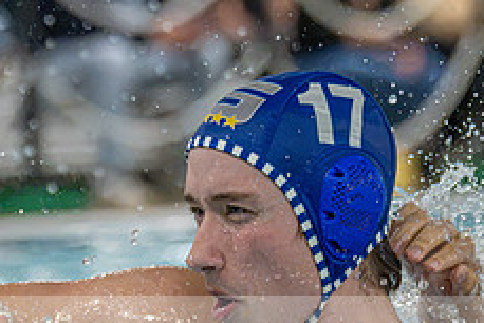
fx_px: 7870
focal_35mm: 585
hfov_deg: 3.5
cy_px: 7
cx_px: 181
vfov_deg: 2.4
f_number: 4
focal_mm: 160
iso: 10000
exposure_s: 1/1000
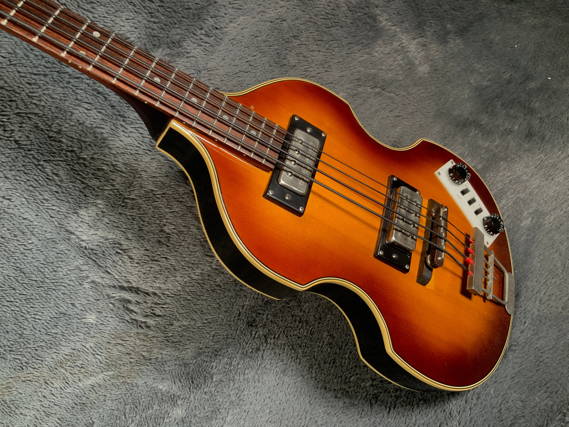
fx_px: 477
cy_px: 214
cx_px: 284
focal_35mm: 29
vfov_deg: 48.2
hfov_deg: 61.7
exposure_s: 1/104
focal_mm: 3
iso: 40
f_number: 1.8
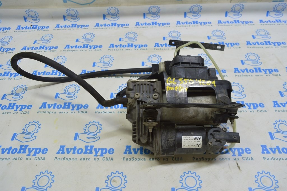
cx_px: 144
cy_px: 96
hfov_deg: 67.4
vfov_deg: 47.9
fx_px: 215
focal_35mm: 27
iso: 400
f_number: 5.6
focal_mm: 18
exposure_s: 1/25
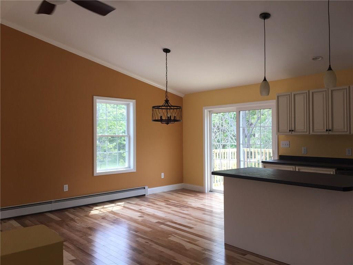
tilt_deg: +1.7
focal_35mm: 29
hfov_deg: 61.7
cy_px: 132
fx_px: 296
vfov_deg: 48.2
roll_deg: +0.6
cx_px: 176
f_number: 2.2
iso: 32
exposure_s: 1/120
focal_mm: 4.15
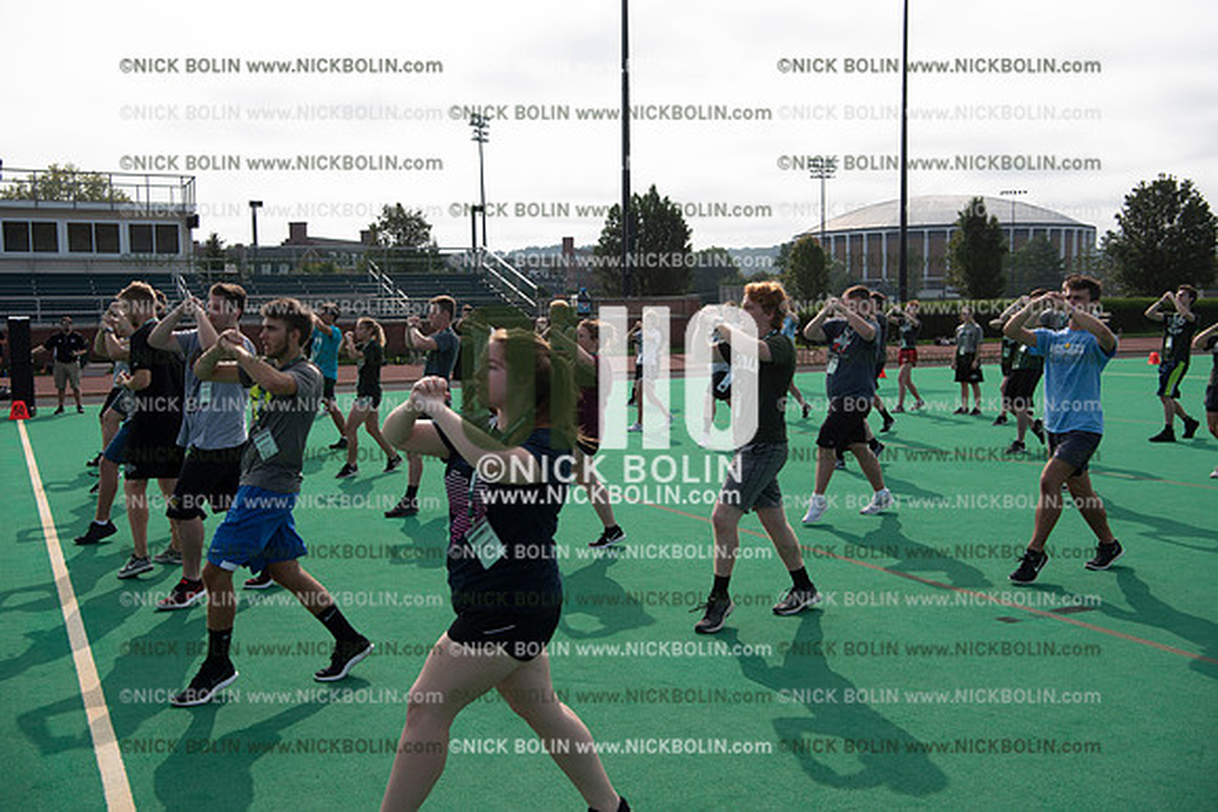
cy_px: 406
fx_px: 1286
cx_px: 609
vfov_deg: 35.1
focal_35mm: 38
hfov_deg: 50.7
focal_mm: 38
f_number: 5.6
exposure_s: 1/640
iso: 125
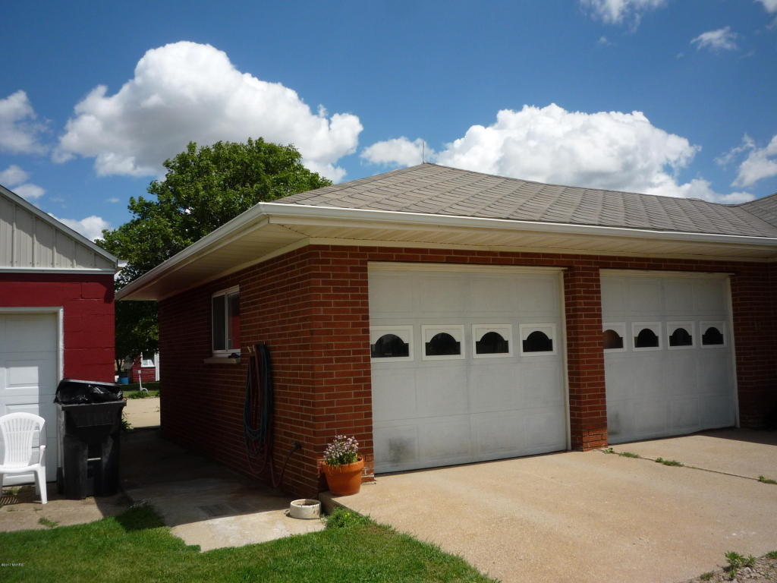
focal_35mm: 32
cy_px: 292
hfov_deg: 56.8
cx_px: 388
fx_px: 718
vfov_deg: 44.2
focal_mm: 5.2
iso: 100
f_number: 5.6
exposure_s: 1/500
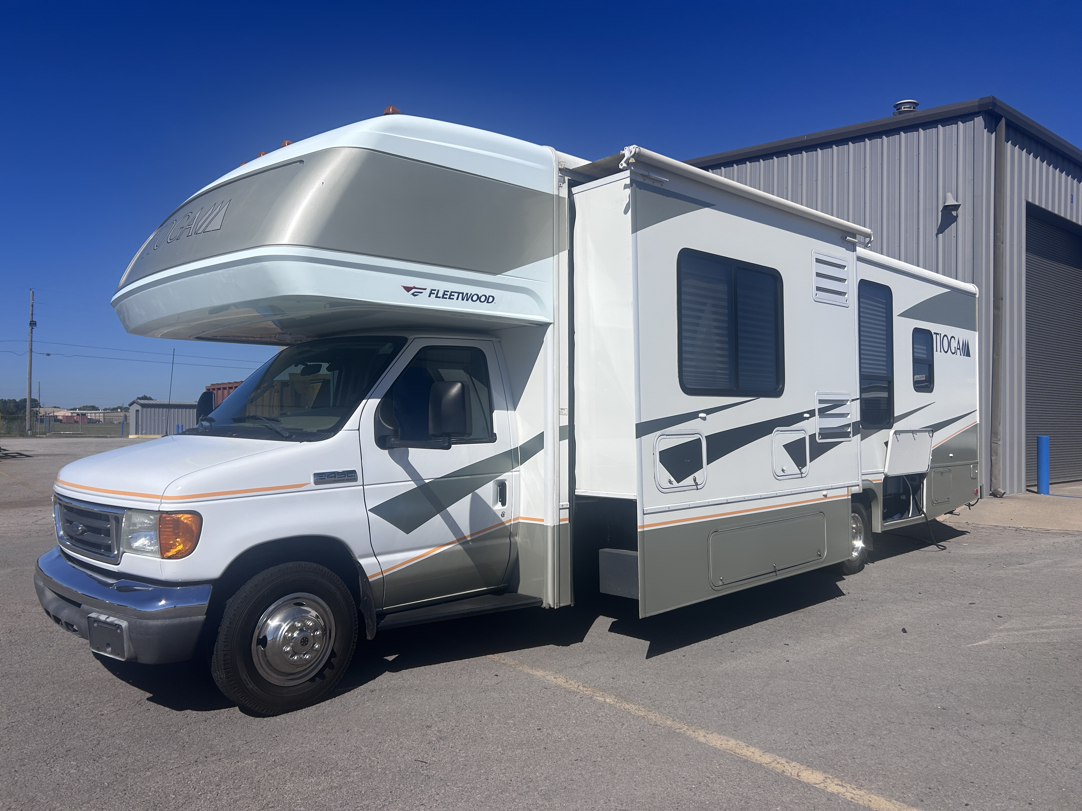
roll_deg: +0.1
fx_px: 813
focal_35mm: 26
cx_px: 541
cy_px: 406
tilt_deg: +1.4
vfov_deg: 53.1
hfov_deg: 67.3
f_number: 1.5
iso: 50
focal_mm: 5.7
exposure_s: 1/10309
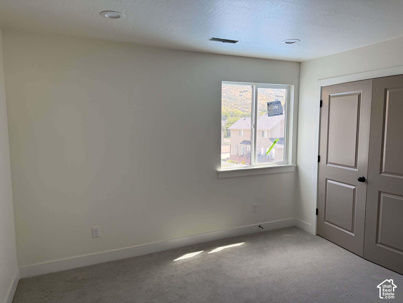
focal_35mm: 24
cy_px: 152
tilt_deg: -4.7
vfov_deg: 56.8
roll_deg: -0.1
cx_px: 202
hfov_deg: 71.6
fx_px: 279
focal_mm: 6.76
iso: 100
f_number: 1.78
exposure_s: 1/567
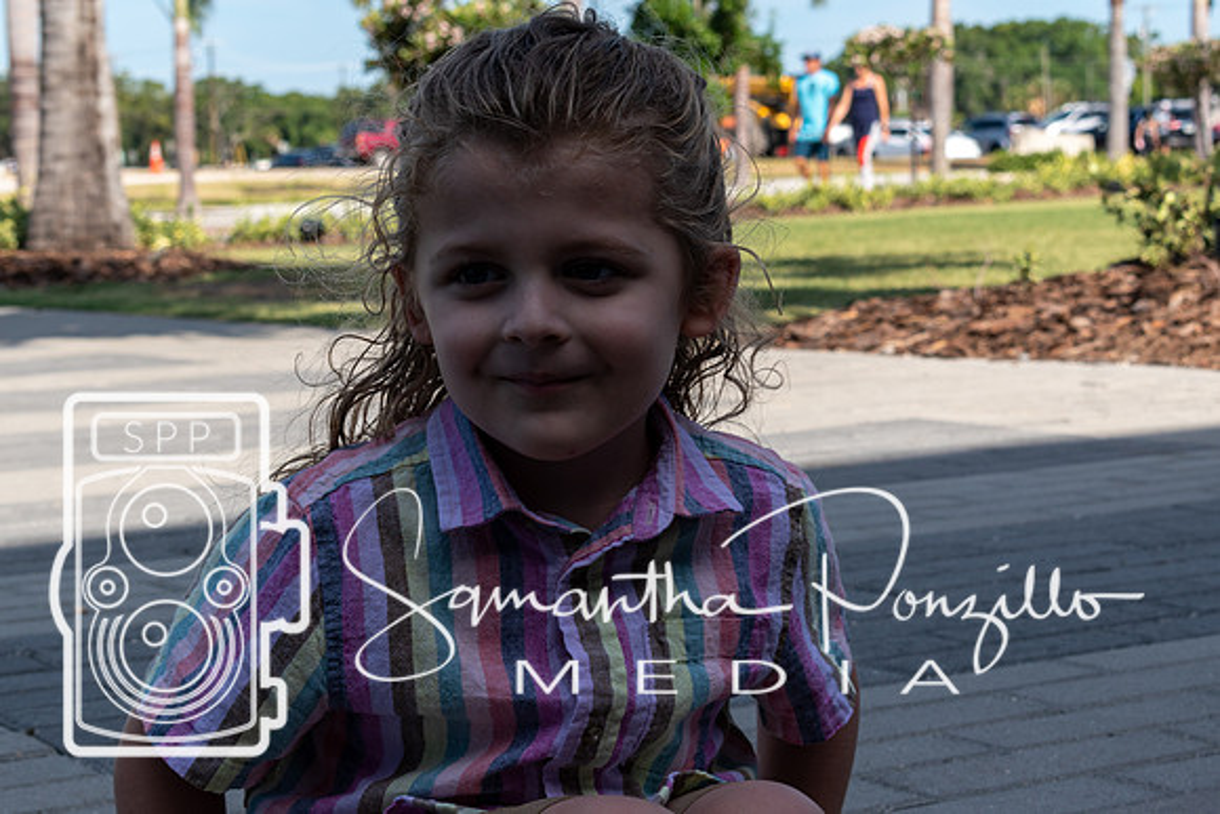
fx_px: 2796
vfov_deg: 16.6
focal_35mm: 82
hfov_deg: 24.6
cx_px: 610
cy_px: 407
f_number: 9
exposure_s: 1/320
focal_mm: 55
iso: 200
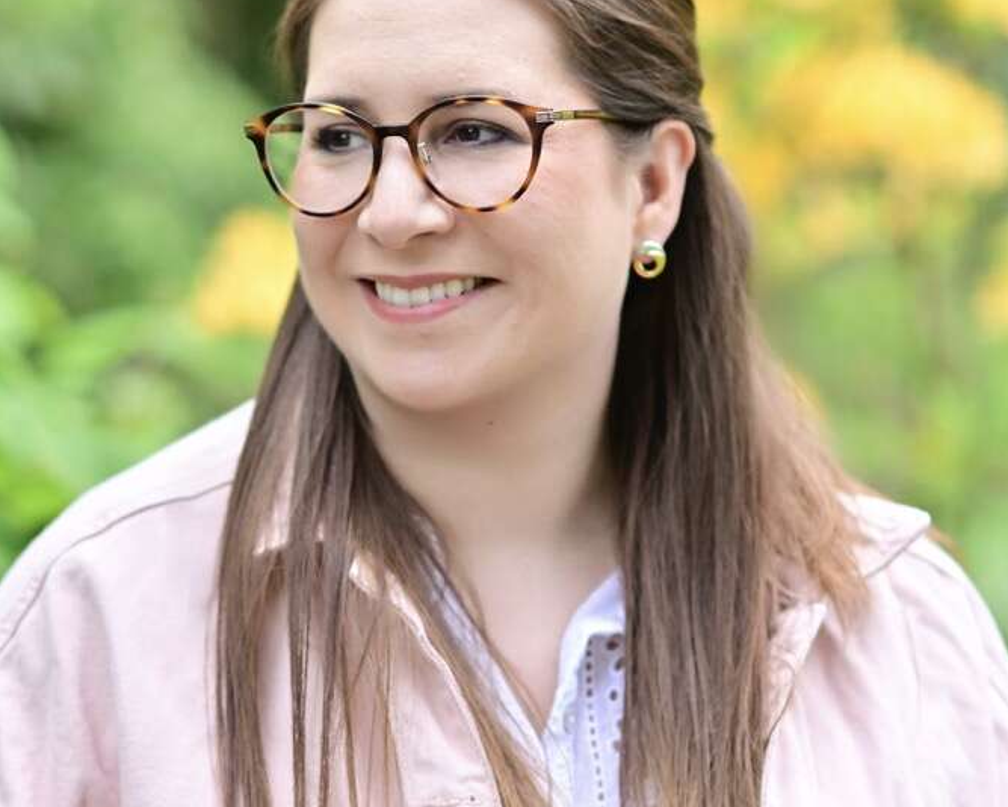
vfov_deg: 10.1
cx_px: 423
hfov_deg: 12.6
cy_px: 662
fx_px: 4566
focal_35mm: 153
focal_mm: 85
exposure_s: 1/2500
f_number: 2
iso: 200
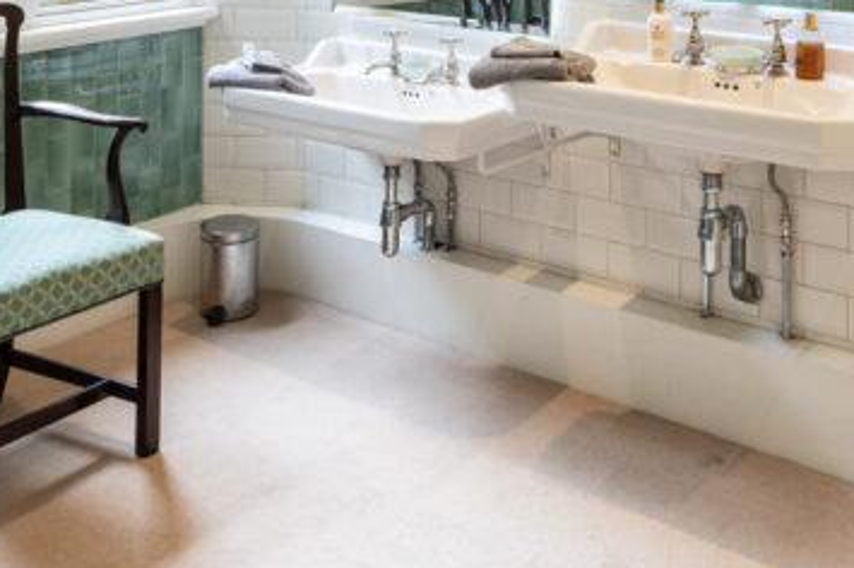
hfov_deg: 44.5
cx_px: 452
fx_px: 1043
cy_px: -117
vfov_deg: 26.9
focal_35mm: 44
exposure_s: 1/5
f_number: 8
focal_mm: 15
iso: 200
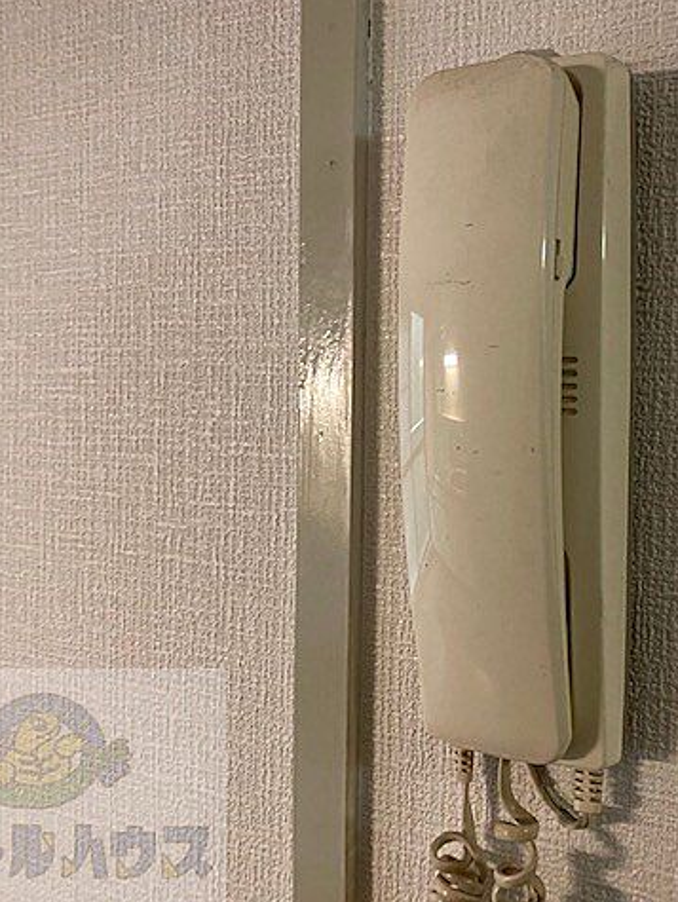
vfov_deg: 52.6
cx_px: 469
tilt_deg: -2.0
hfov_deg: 40.1
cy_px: 448
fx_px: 913
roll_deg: -2.0
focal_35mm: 35
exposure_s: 1/40
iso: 400
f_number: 1.8
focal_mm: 4.25
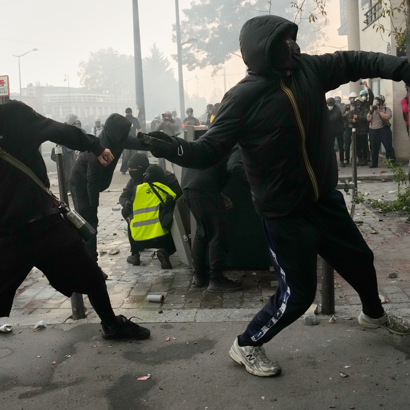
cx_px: 173
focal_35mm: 39
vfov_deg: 42.7
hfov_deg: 42.7
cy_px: 169
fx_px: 523
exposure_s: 1/800
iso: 4000
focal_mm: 24
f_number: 4.5
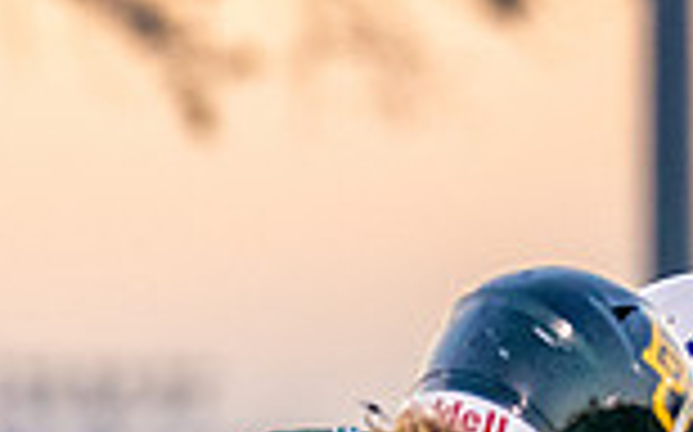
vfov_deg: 1.0
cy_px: 666
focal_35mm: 1318
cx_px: -326
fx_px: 24874
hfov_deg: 1.6
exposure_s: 1/1600
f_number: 2.8
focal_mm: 200
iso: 2500
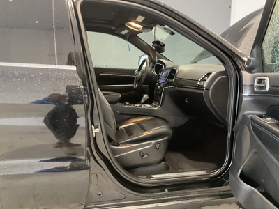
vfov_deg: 48.2
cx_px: 140
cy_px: 104
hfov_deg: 61.7
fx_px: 234
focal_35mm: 29
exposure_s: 1/40
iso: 320
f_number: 1.8
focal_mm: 3
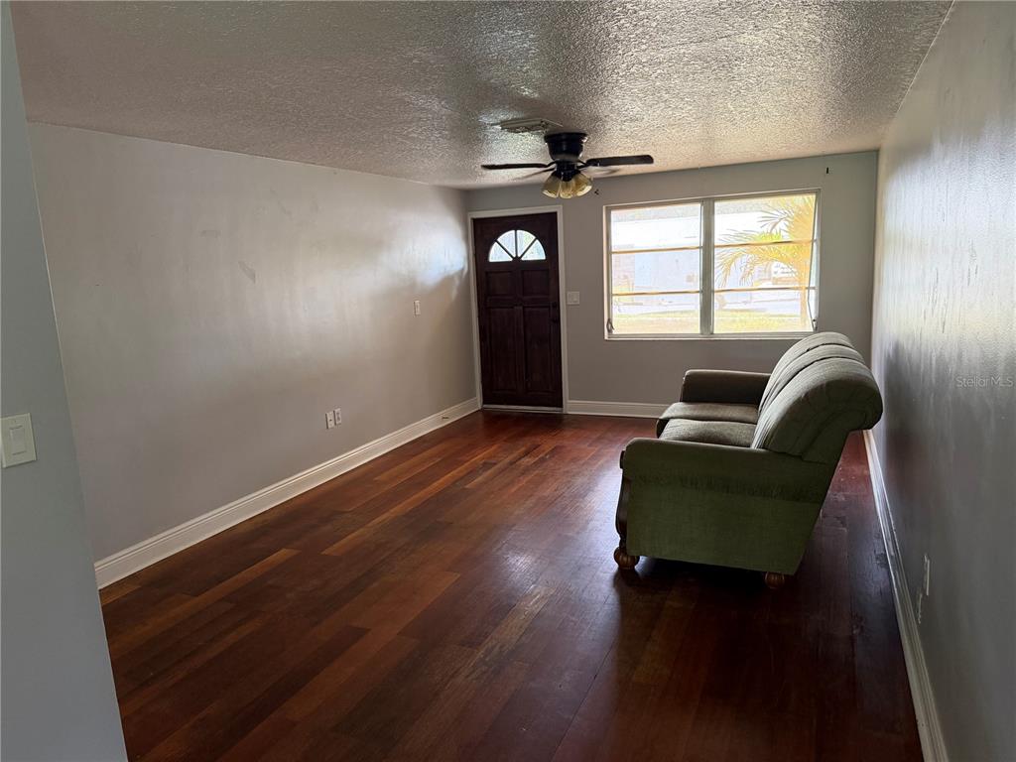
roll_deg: +2.4
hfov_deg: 71.6
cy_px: 381
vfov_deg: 56.8
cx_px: 508
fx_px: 704
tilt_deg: -9.4
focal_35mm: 24
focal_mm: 6.76
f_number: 1.78
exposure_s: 1/60
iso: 320
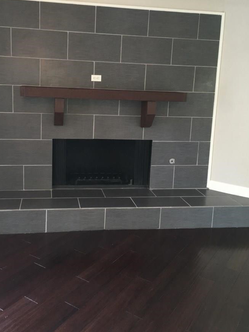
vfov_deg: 53.8
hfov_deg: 41.7
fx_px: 326
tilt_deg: -8.7
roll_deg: -1.6
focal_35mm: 34
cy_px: 144
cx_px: 104
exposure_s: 1/16
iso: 80
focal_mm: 4.15
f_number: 2.2
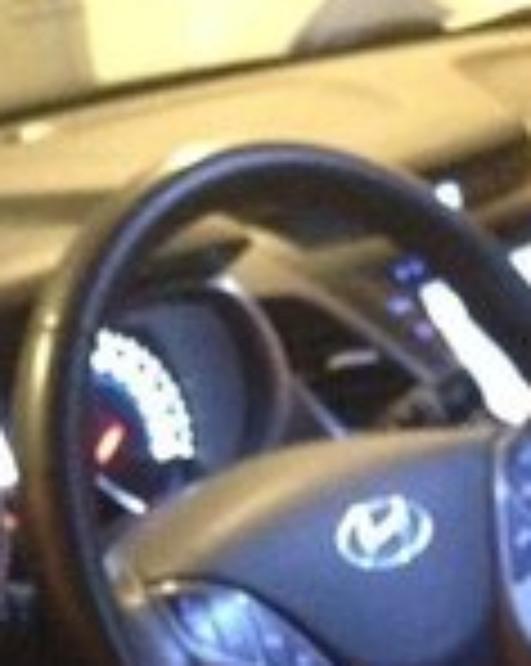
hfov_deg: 14.1
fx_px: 2126
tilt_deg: -30.2
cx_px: 504
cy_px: 981
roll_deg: -0.1
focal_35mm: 108
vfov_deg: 16.3
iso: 1250
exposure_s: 1/17
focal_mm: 4.12
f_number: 2.4
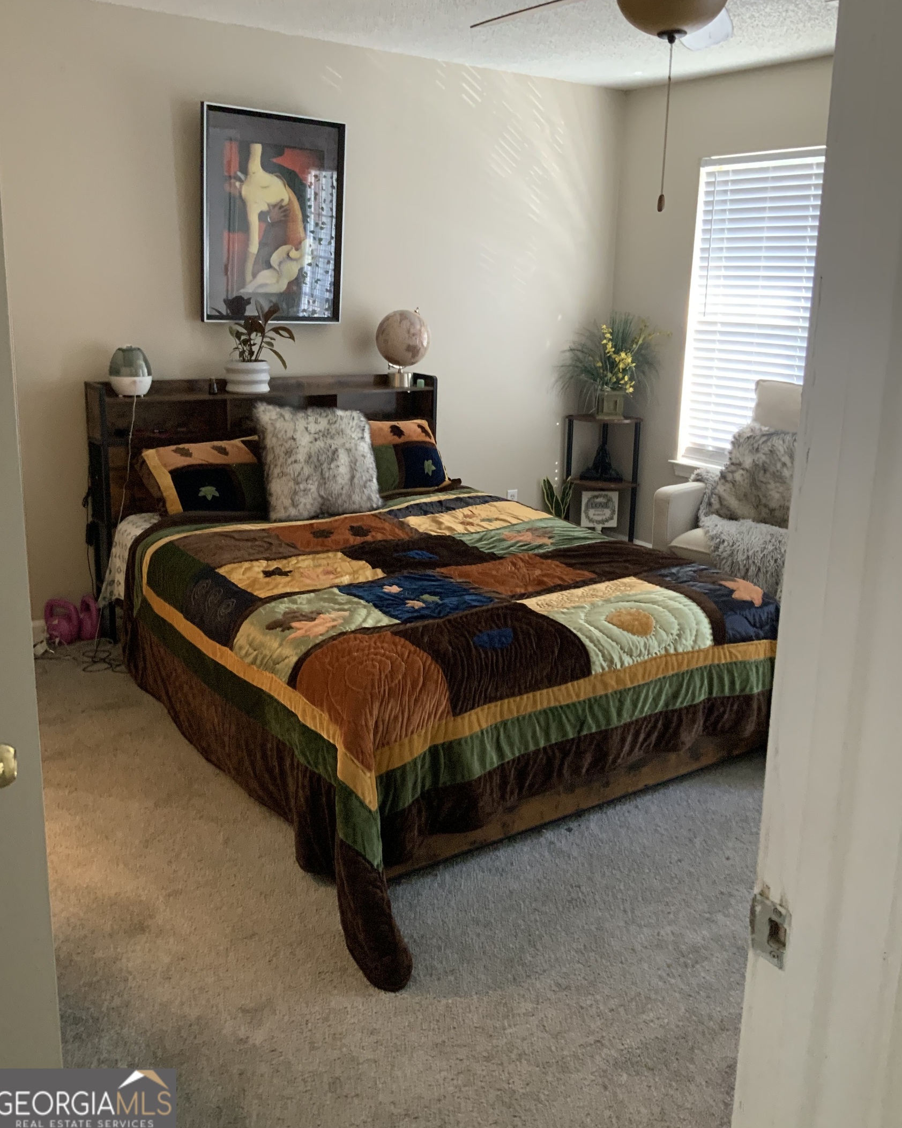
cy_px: 513
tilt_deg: -12.2
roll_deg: -1.4
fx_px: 1035
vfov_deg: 57.1
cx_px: 454
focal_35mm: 31
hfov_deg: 47.1
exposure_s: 1/60
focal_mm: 3
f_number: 1.8
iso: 250
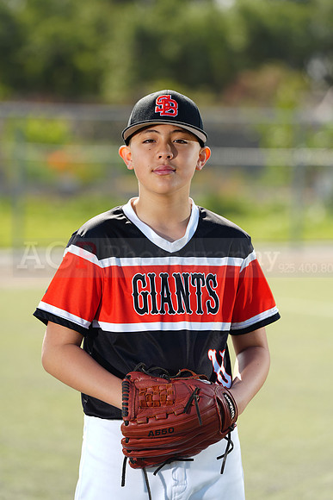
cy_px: 250
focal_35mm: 200
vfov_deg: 10.3
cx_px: 166
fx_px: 2773
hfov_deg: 6.9
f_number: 4.5
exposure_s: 1/250
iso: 64
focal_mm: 200
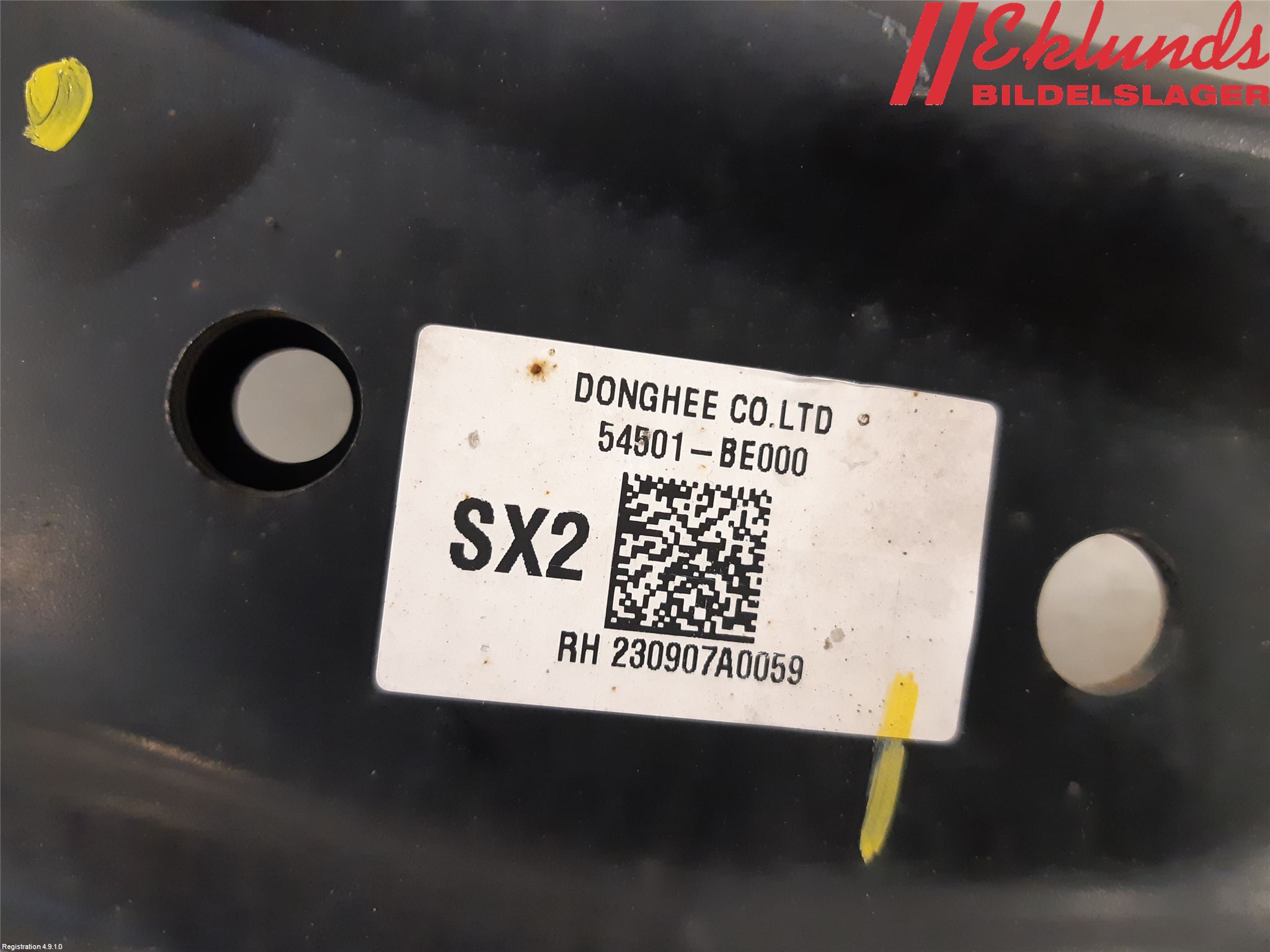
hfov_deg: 67.3
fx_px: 954
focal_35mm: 26
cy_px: 476
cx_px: 635
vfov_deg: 53.1
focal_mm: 3.93
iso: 320
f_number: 1.7
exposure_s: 1/50
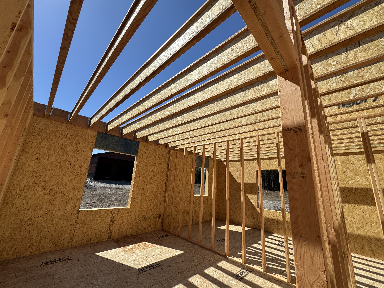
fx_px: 155
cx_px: 192
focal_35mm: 14
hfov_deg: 102.1
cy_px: 144
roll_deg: -4.2
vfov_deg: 85.7
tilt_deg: +15.1
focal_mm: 2.22
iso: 50
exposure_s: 1/2415
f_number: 2.2
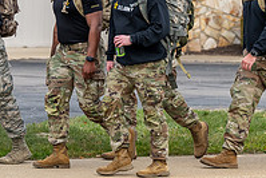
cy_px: -21
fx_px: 3764
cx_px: 126
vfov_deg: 2.7
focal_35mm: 509
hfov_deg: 4.0
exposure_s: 1/1000
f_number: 5
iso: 800
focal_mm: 175
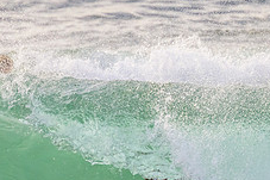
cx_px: 163
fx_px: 11481
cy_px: 204
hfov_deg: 1.3
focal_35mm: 1532
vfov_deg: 0.9
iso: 560
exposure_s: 1/2500
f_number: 5.6
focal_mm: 400
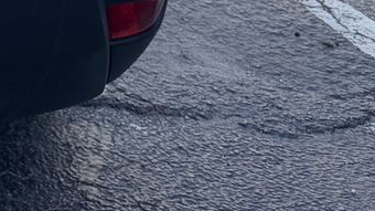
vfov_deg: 8.6
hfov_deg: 13.6
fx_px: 1223
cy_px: -362
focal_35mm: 123
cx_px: -469
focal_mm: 6.76
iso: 100
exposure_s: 1/1727
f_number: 1.78
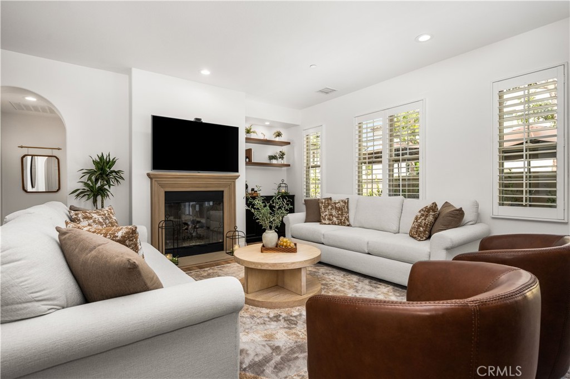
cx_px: 285
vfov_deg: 68.8
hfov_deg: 91.6
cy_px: 190
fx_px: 277
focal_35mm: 18
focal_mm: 17.5
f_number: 6.3
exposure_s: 1/20
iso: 125
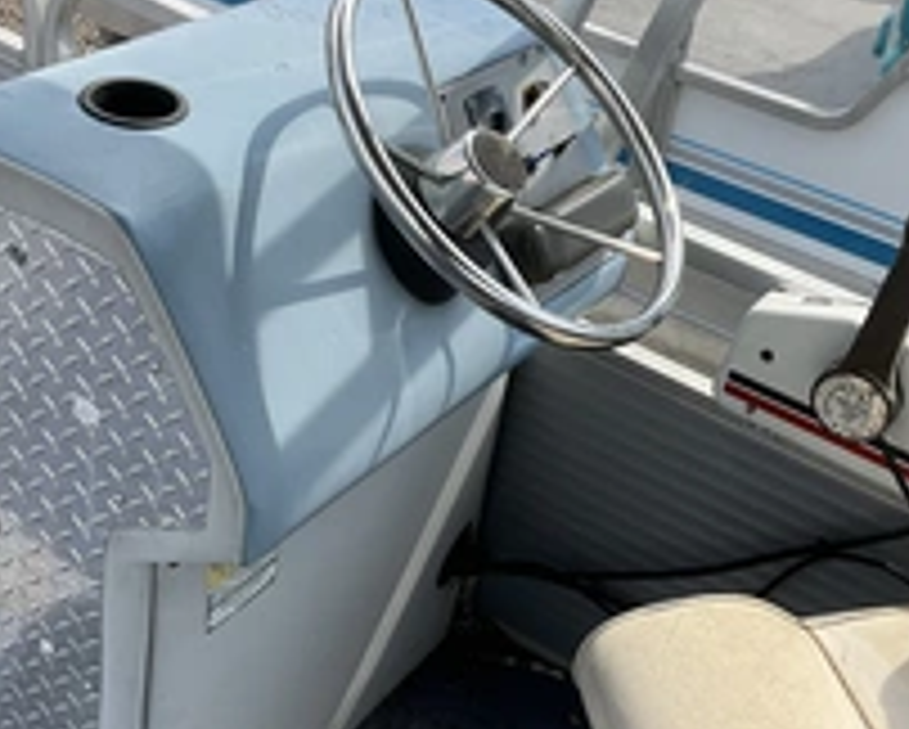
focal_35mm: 56
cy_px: 446
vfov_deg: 27.1
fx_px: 1508
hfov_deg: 33.5
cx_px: 464
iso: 25
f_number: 1.8
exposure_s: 1/929
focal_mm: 3
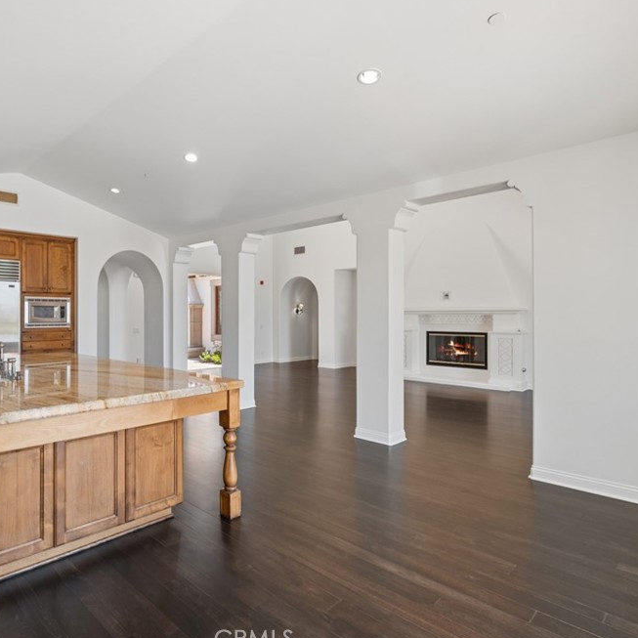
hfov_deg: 70.7
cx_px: 175
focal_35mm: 20
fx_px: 417
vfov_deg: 74.8
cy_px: 319
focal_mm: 10
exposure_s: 1/17
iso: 125
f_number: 9
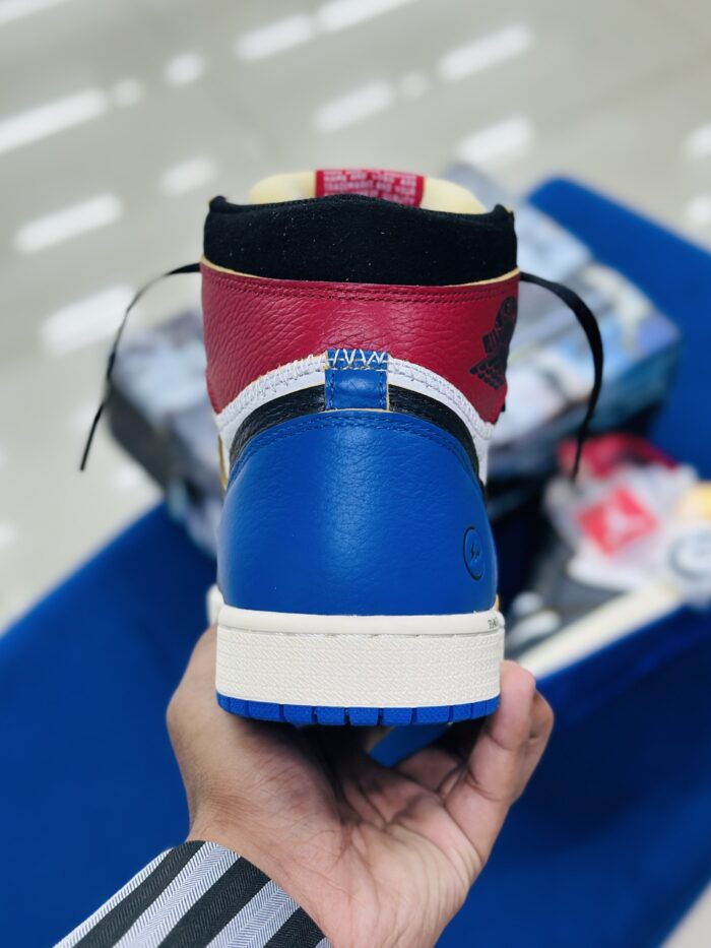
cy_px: 474
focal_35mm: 48
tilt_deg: -50.2
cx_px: 356
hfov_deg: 30.3
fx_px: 1314
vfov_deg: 39.7
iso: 80
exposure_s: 1/100
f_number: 1.78
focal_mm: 6.86
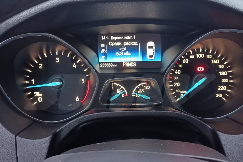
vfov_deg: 32.6
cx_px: 120
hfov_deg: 47.4
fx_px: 277
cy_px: 88
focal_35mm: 41
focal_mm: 5.24
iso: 2273
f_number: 1.7
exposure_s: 1/25
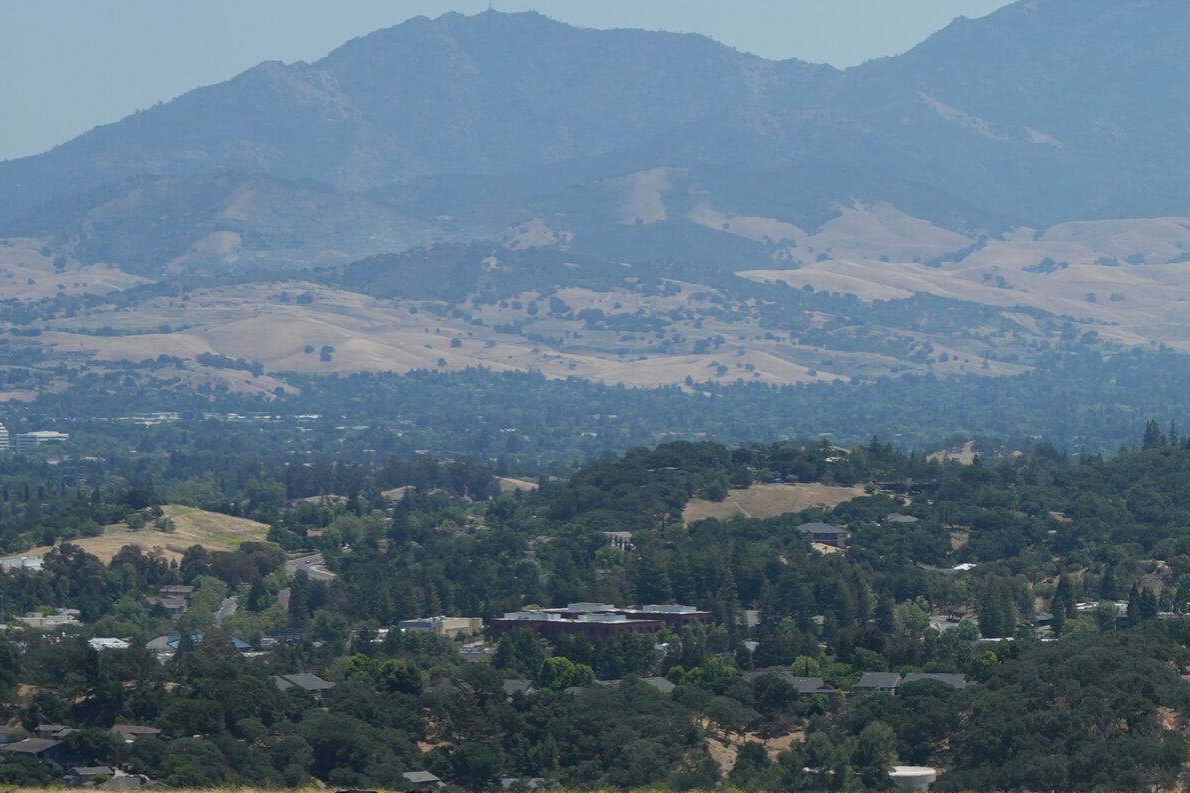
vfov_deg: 5.5
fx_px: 8165
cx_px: 1303
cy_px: 864
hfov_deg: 8.3
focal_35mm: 247
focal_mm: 68
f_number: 5
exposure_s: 1/3200
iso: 400
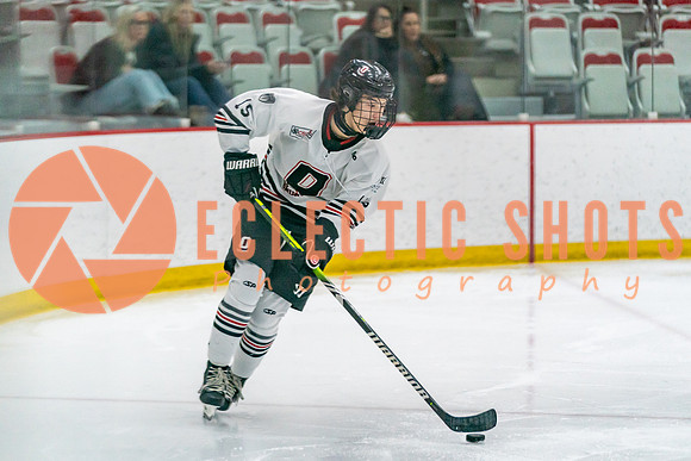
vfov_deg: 8.4
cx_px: 346
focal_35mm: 164
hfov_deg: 12.5
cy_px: 233
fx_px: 3147
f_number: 2.8
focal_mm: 137
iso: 3200
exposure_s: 1/1250
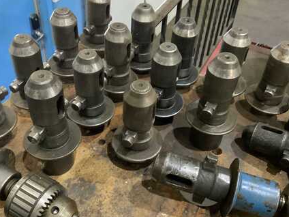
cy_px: 104
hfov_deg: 45.8
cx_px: 136
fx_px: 342
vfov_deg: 35.1
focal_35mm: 41
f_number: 1.8
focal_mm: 3
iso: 250
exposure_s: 1/40
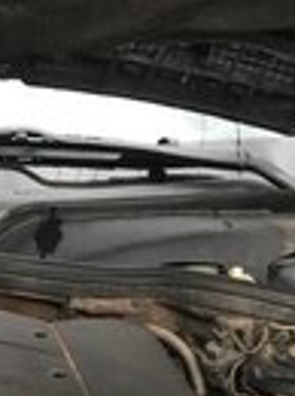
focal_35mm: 111
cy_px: 551
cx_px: -33
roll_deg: +0.3
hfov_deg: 13.0
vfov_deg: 16.5
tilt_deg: -31.6
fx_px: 1265
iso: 125
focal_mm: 4.15
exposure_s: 1/33
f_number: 2.2
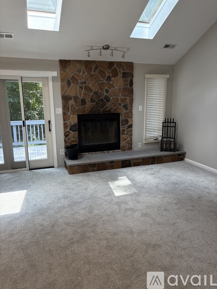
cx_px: 108
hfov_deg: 53.0
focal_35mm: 26
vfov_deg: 67.3
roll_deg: +1.3
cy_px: 144
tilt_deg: -10.3
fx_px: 217
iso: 125
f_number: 1.6
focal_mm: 5.96
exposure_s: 1/172
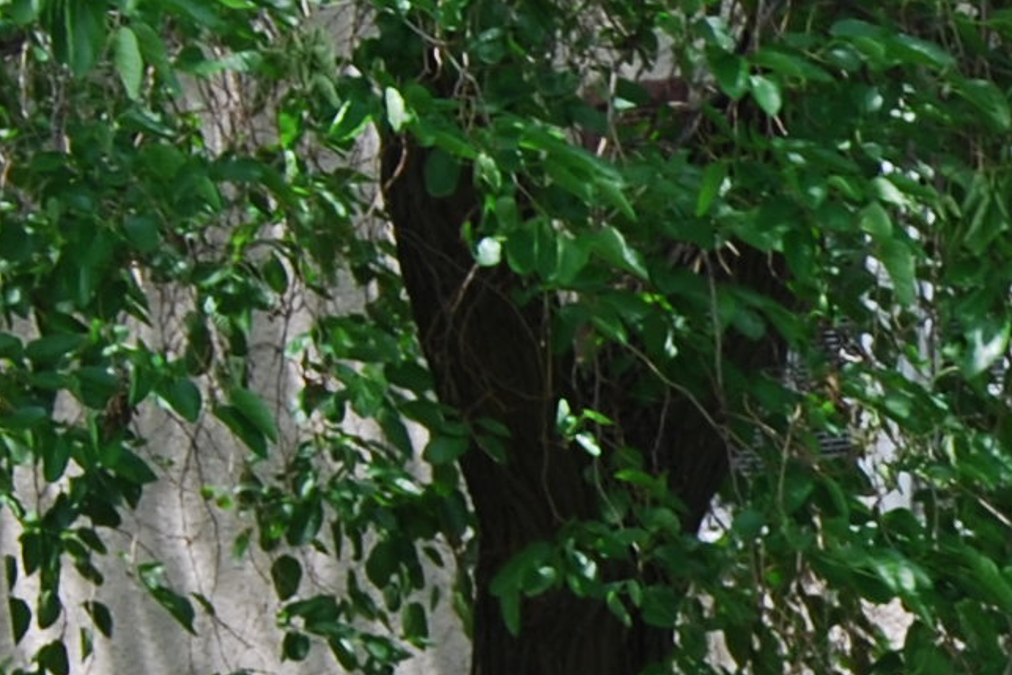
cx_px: 1453
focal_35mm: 235
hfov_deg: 8.6
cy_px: 503
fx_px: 6607
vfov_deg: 5.8
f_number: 5.6
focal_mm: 26
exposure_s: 1/125
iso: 100
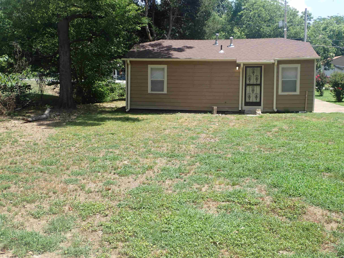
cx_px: 172
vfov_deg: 37.7
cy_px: 129
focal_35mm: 38
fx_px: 378
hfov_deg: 49.0
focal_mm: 6.83
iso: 100
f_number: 3.5
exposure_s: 1/400
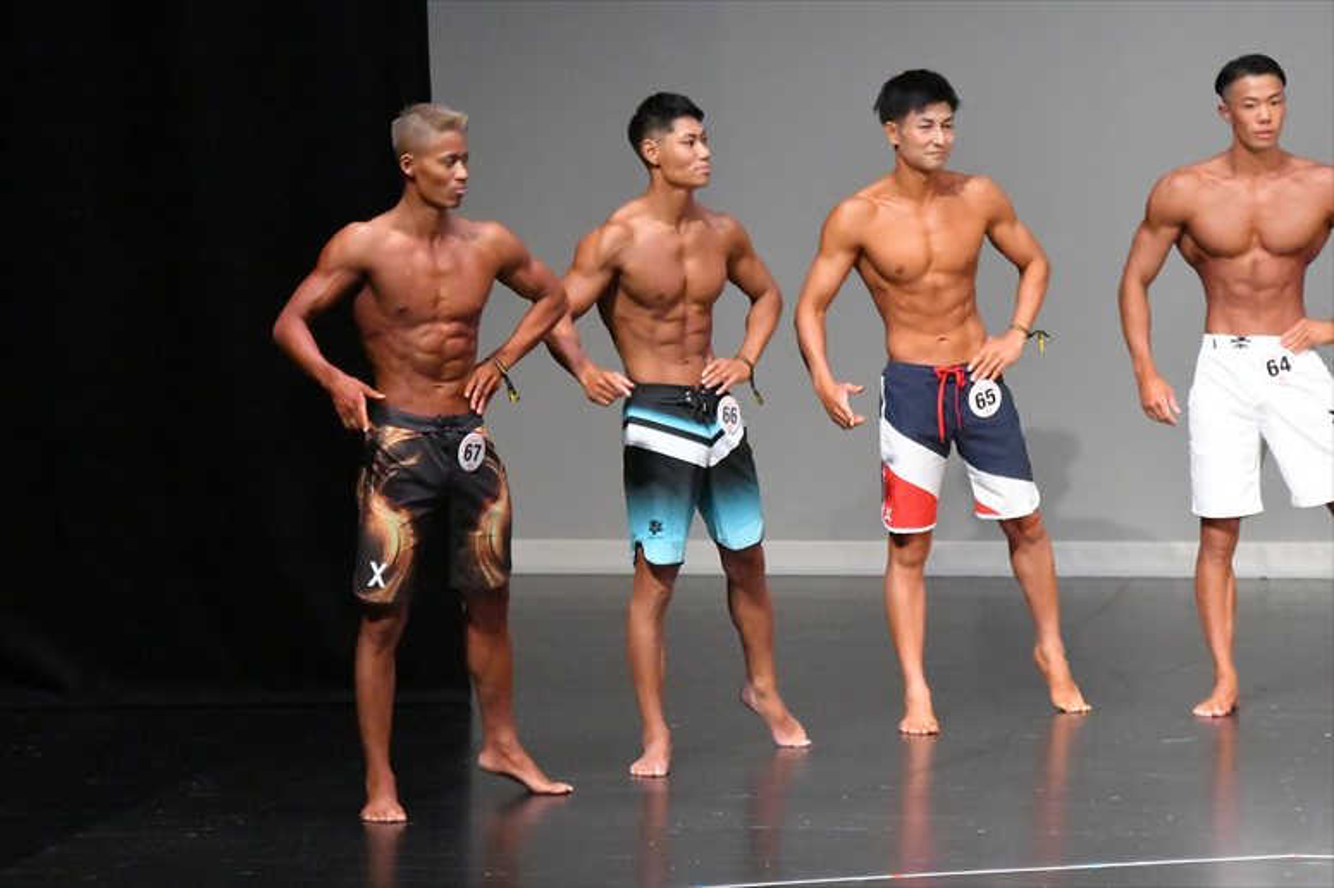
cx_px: 667
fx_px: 11667
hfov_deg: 6.5
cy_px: 444
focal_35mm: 315
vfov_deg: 4.4
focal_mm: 210
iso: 20000
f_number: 5.6
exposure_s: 1/400
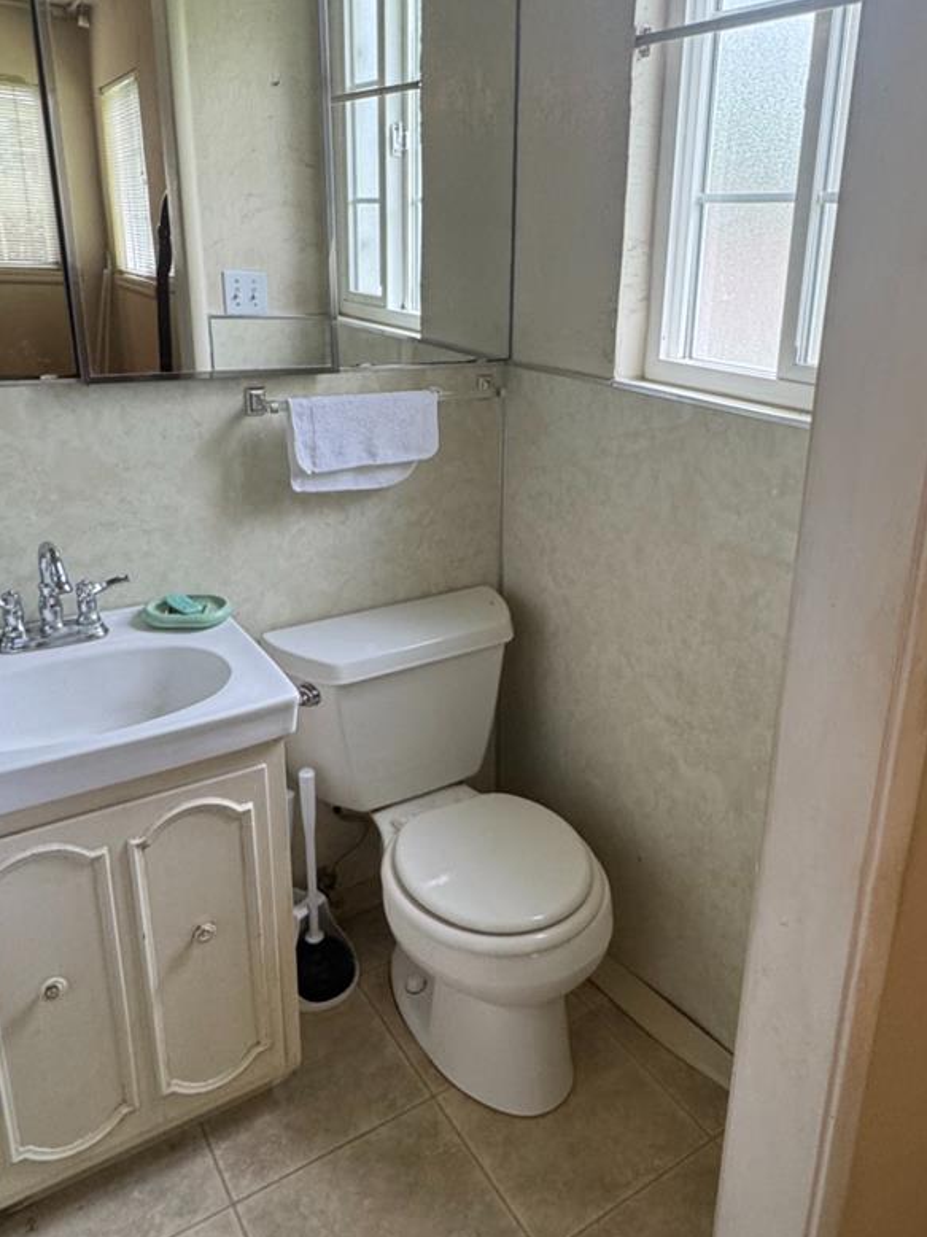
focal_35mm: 27
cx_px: 576
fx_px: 965
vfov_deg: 65.2
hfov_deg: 50.8
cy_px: 553
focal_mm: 2.22
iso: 160
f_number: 2.2
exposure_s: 1/120
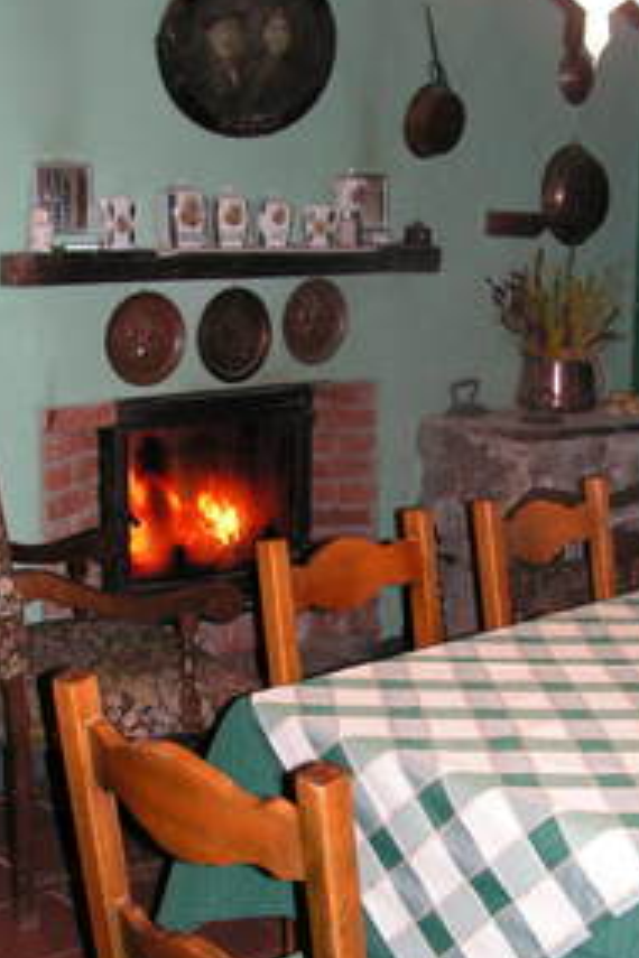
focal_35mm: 53
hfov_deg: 25.5
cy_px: 550
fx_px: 1411
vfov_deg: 37.4
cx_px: 336
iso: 200
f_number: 3.2
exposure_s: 1/40
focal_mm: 6
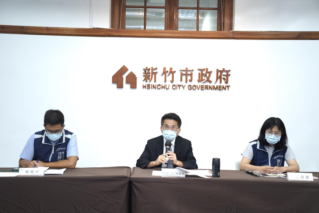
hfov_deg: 39.6
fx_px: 443
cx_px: 160
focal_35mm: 50
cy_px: 106
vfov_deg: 27.0
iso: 800
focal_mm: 50
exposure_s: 1/160
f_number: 4
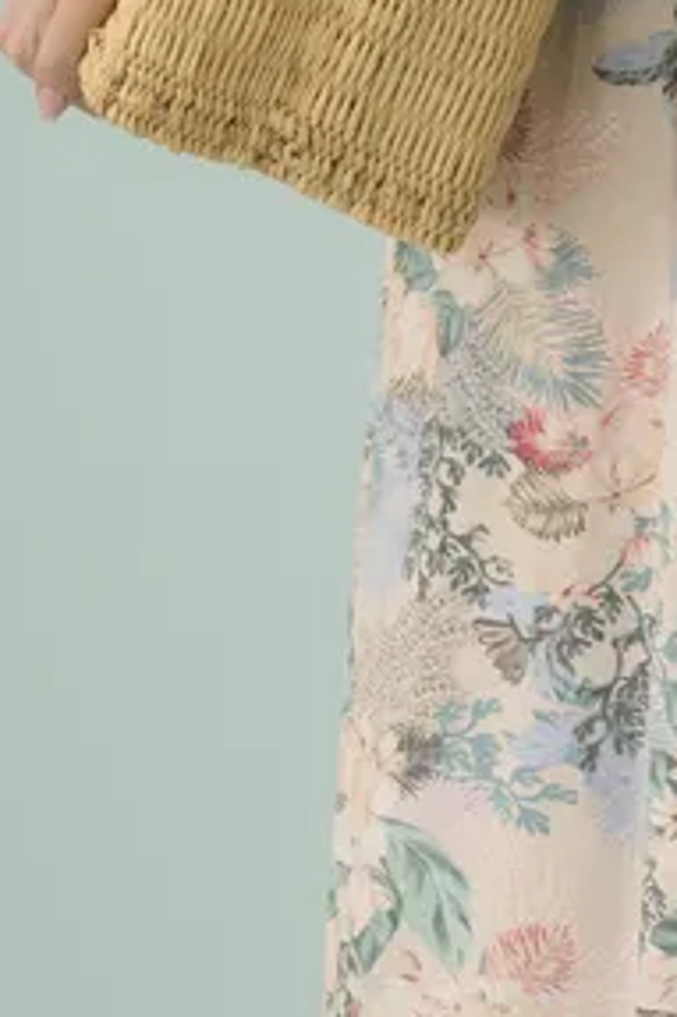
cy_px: -287
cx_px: 819
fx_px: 5309
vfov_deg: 10.7
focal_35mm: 188
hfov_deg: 7.2
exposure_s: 1/200
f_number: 3.5
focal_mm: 50
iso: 100
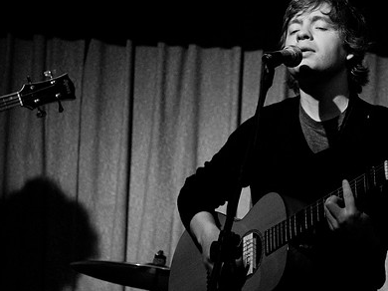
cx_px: 279
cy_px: 118
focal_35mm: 150
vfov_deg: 9.9
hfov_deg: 13.1
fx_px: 1680
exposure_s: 1/60
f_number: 2.8
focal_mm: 70
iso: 1000
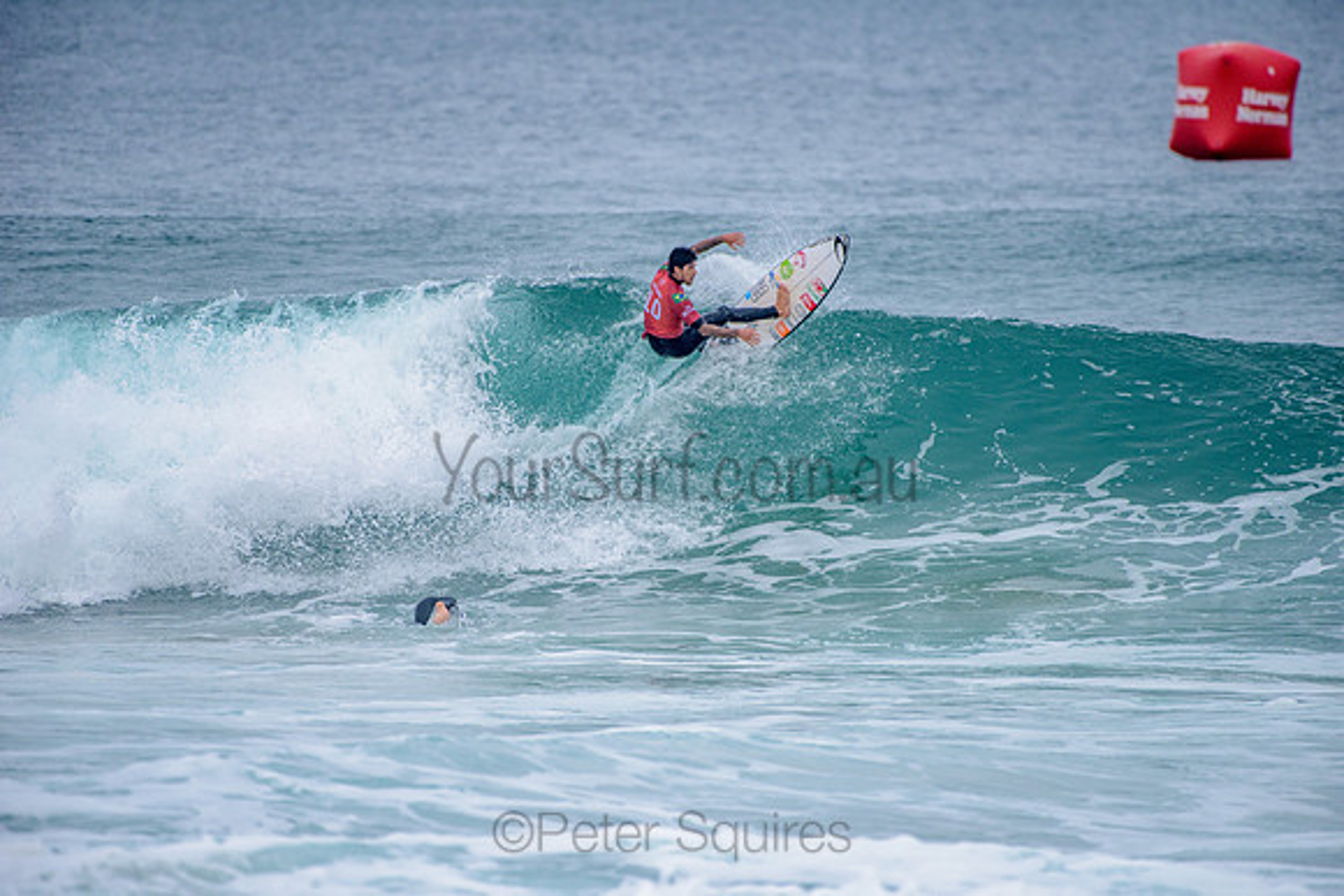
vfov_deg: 2.8
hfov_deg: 4.1
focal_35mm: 500
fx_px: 18670
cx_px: 672
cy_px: 448
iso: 250
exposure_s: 1/2000
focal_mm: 500
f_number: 5.6
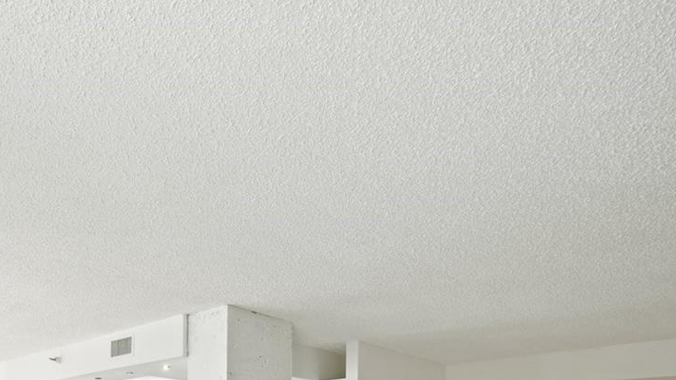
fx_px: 573
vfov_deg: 30.4
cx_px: 166
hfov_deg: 57.8
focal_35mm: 32
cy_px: 471
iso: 640
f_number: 8
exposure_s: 1/13
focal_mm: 14
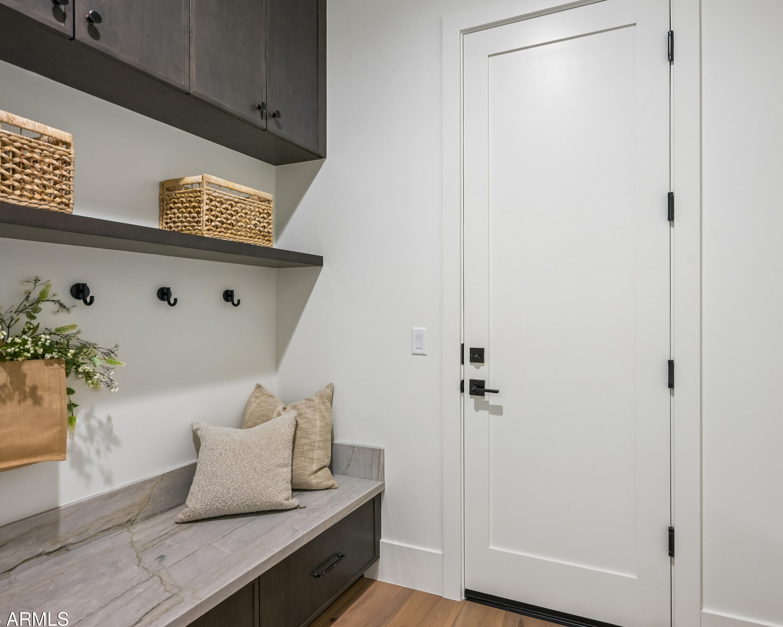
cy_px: 322
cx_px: 449
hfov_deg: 79.9
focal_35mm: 20
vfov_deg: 68.1
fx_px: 464
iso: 640
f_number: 8
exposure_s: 1/5
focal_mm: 17
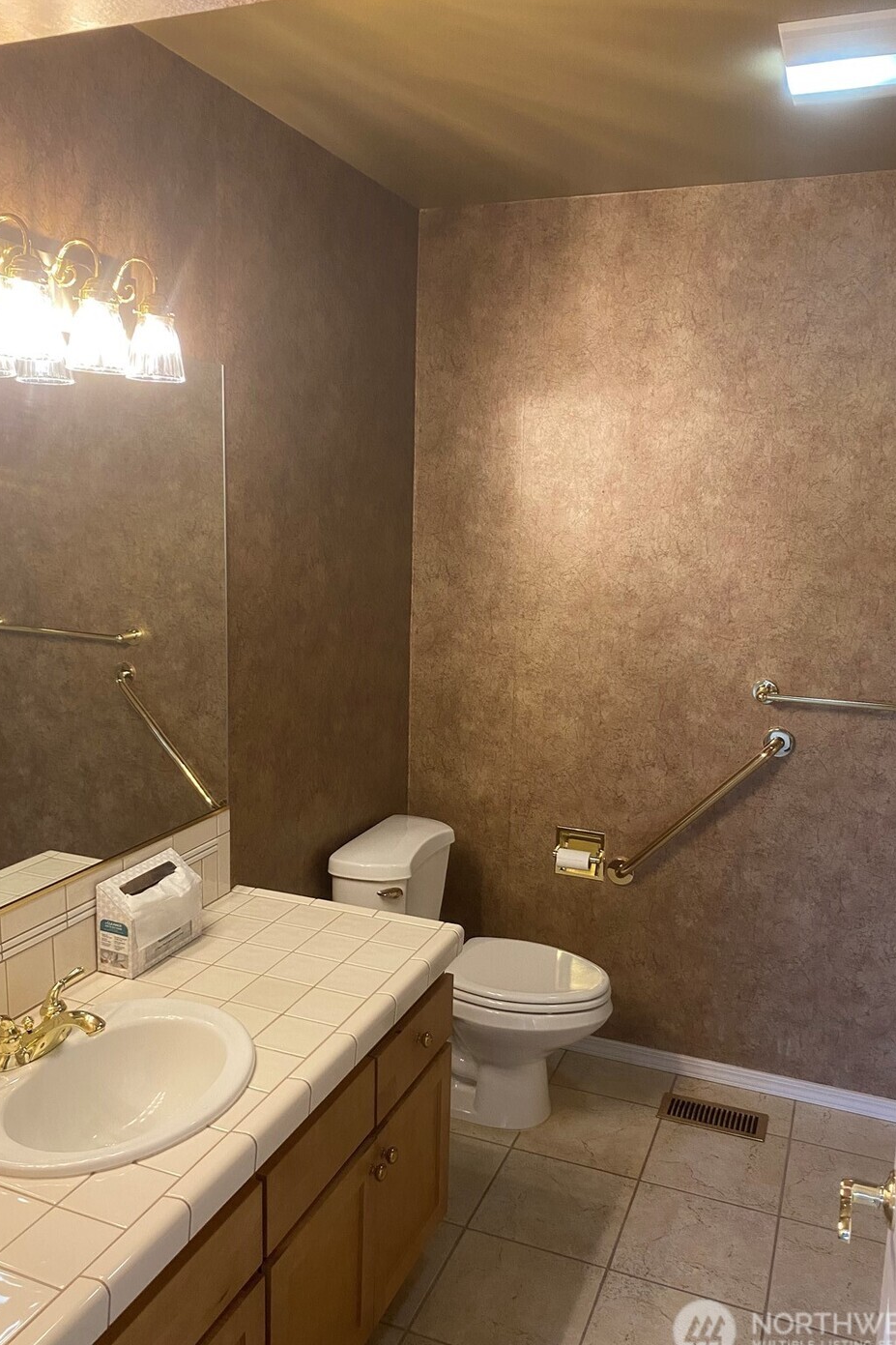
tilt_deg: -9.7
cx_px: 447
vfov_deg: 65.5
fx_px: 1046
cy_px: 680
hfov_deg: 46.4
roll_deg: -0.3
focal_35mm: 28
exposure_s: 1/60
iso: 200
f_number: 1.8
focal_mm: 4.25
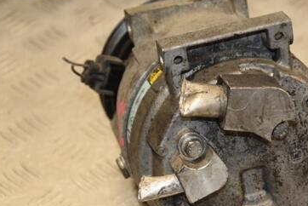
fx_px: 1319
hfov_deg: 13.3
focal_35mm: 154
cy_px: 134
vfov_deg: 8.9
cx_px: 216
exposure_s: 1/200
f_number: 5.6
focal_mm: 62
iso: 800
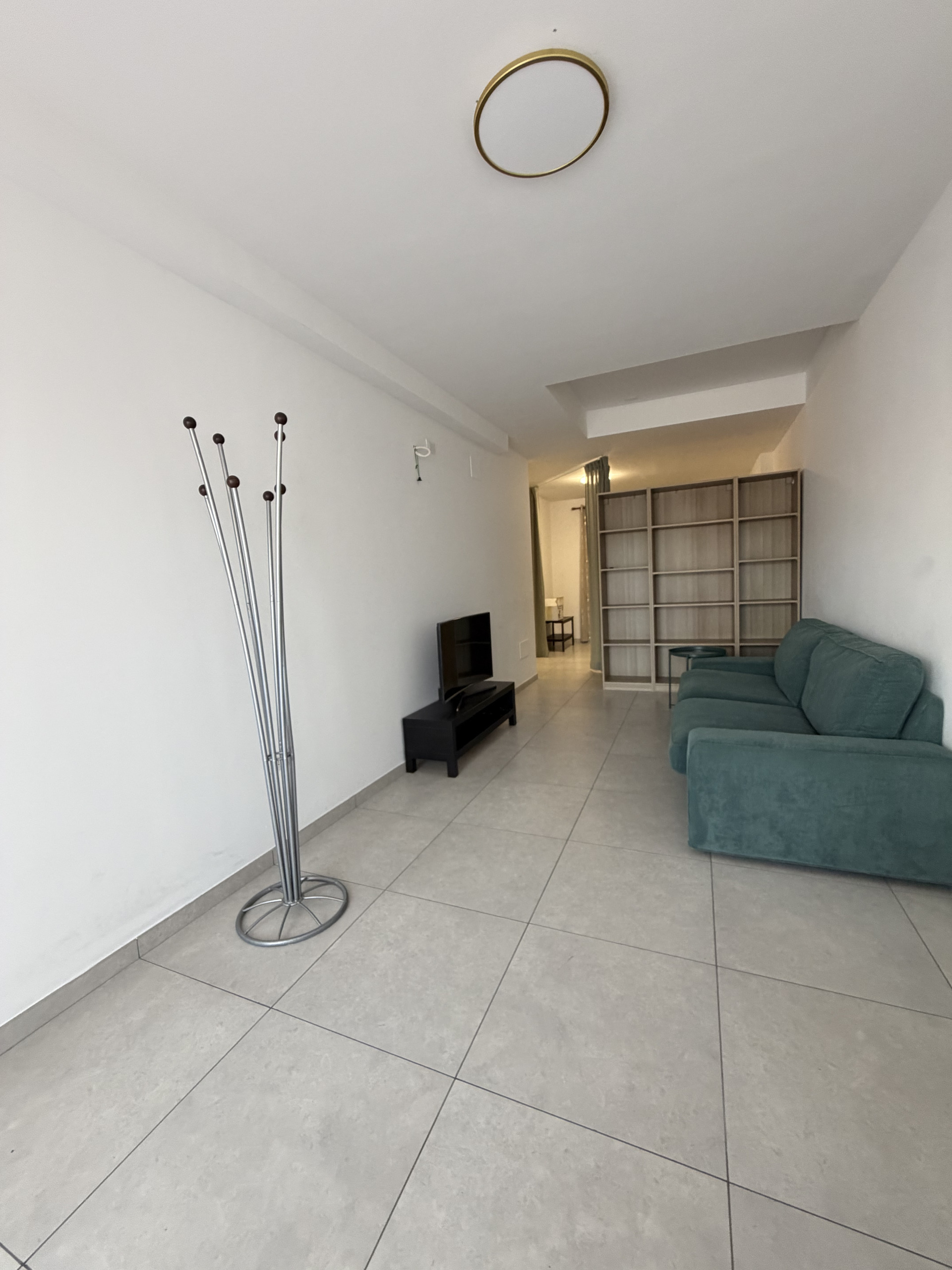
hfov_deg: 85.7
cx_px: 476
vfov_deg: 102.1
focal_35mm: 14
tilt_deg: -5.3
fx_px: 513
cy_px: 635
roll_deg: +3.6
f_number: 2.2
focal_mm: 2.22
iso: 320
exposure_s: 1/69
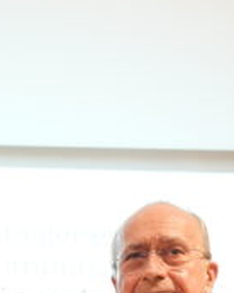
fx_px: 963
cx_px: 36
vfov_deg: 16.0
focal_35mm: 111
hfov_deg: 13.8
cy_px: 431
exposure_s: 1/500
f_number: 1.8
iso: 4000
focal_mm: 20
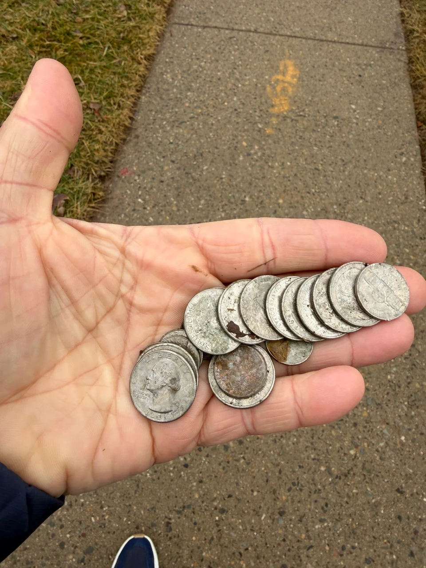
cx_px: 213
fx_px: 394
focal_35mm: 24
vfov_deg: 71.6
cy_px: 284
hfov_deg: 56.8
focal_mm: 2.22
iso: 50
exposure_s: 1/365
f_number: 2.2
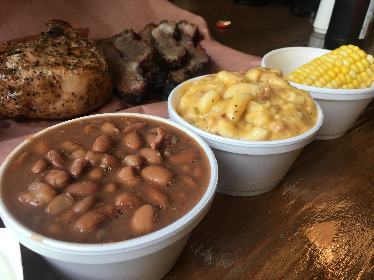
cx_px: 187
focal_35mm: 29
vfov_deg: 48.2
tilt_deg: -32.9
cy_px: 140
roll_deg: -4.2
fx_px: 313
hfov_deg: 61.7
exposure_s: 1/40
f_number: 2.2
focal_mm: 4.15
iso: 25
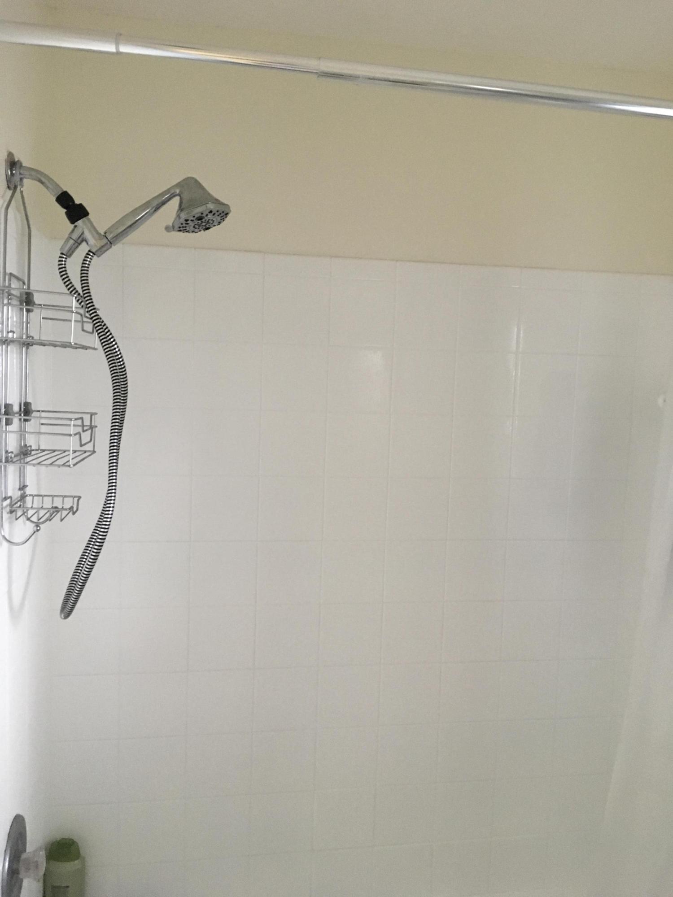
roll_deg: -1.8
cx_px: 336
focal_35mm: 29
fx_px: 752
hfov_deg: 48.2
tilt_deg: -5.4
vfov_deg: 61.7
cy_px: 448
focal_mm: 4.15
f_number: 2.2
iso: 200
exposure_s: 1/24
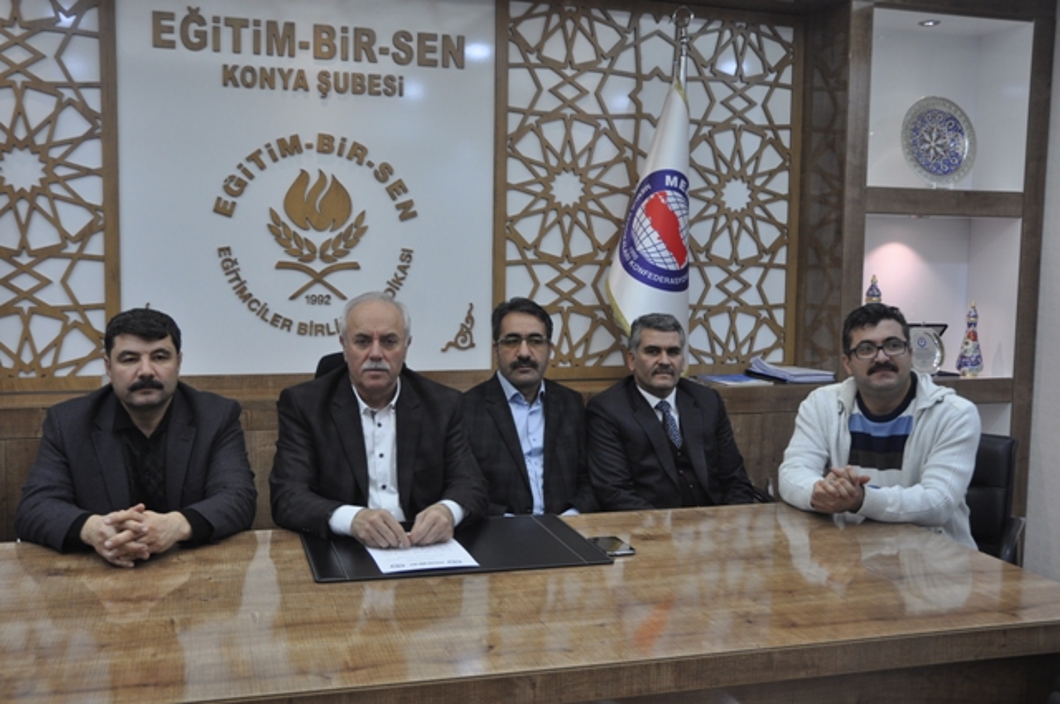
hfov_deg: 48.0
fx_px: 1191
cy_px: 352
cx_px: 530
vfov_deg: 32.9
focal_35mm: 40
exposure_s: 1/80
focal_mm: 27
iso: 400
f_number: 4.5
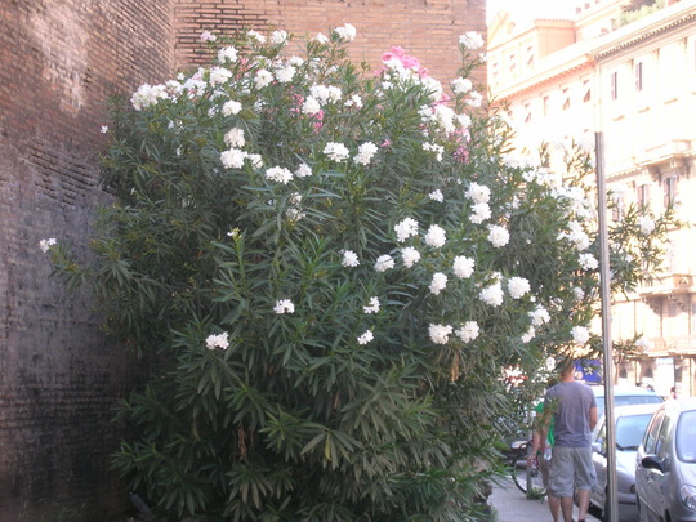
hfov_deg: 19.3
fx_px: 2051
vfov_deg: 14.5
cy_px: 261
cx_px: 348
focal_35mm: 102
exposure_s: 1/33.4
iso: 56
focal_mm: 17.1
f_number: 4.9
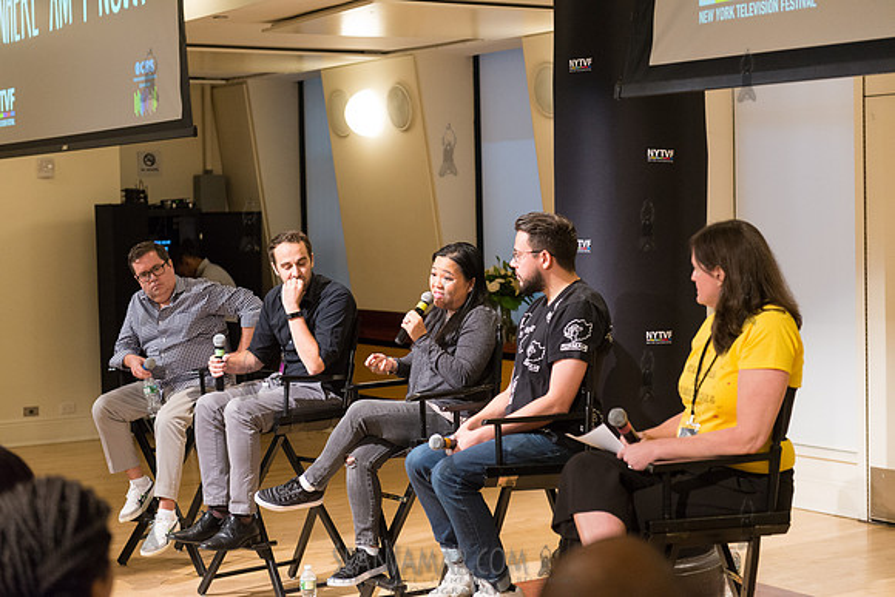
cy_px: 298
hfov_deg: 28.8
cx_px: 448
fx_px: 1741
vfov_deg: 19.5
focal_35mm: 70
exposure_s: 1/250
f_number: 3.5
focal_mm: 70
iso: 3200
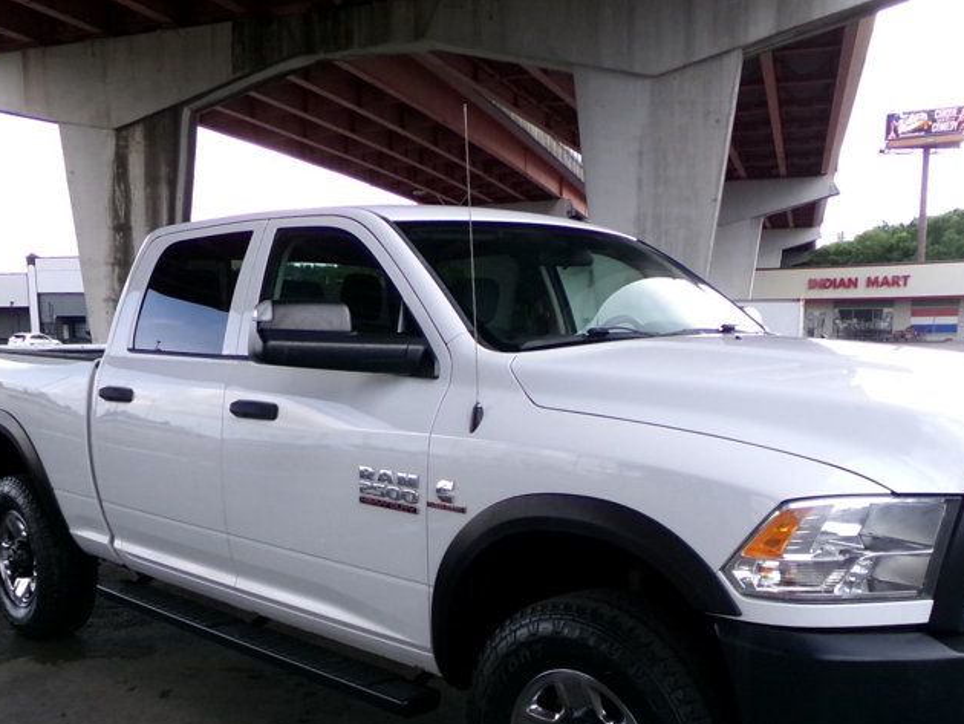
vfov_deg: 36.1
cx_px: 497
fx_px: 1087
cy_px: 537
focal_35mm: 39
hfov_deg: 47.8
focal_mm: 4.3
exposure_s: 1/60
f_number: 11.07
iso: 270
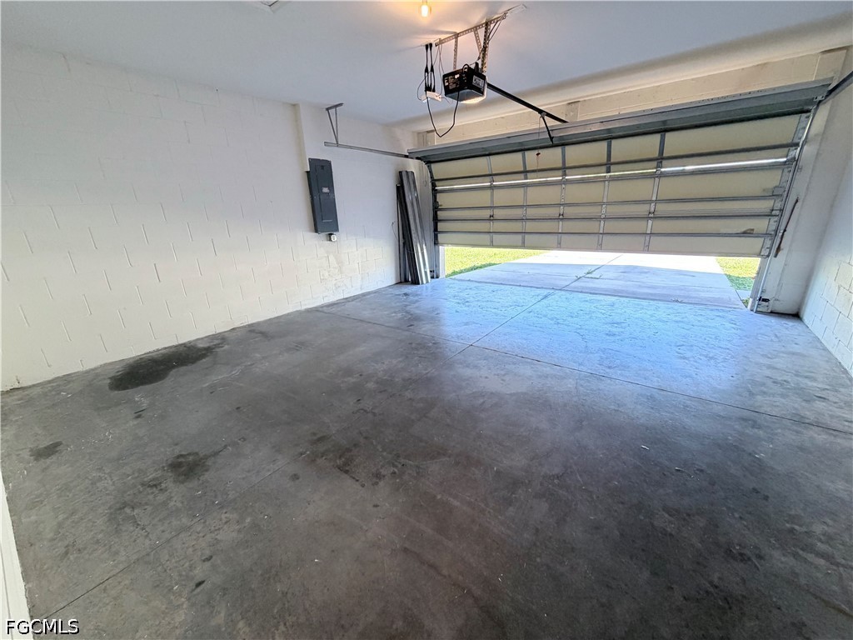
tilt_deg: -18.4
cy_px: 320
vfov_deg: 85.7
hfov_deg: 102.1
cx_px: 426
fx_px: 345
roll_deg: +2.0
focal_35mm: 14
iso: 200
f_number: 2.2
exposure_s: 1/120
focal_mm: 2.22
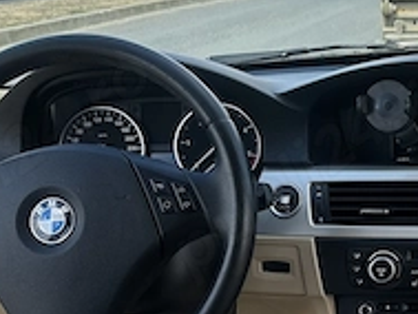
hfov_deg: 23.8
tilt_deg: -14.2
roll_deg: +2.0
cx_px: 471
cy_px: 188
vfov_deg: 19.4
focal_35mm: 76
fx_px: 918
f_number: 1.78
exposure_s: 1/903
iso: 80
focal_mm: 6.86
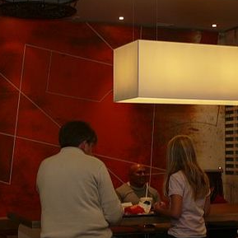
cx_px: 131
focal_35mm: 70
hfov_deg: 24.6
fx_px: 545
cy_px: 115
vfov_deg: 24.7
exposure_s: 1/30
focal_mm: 10
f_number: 4
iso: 100
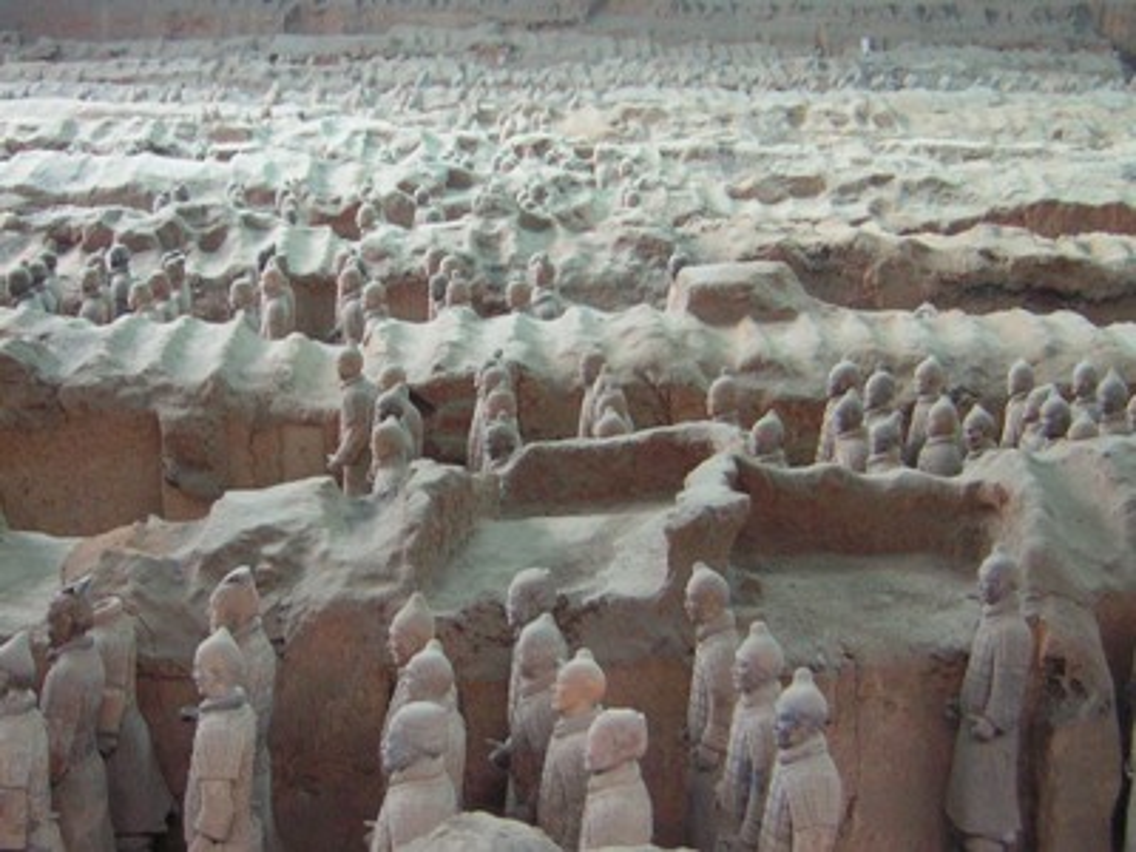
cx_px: 568
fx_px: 2166
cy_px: 426
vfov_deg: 22.3
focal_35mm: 66
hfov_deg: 29.4
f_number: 3.5
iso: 152
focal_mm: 8.6
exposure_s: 1/5.7
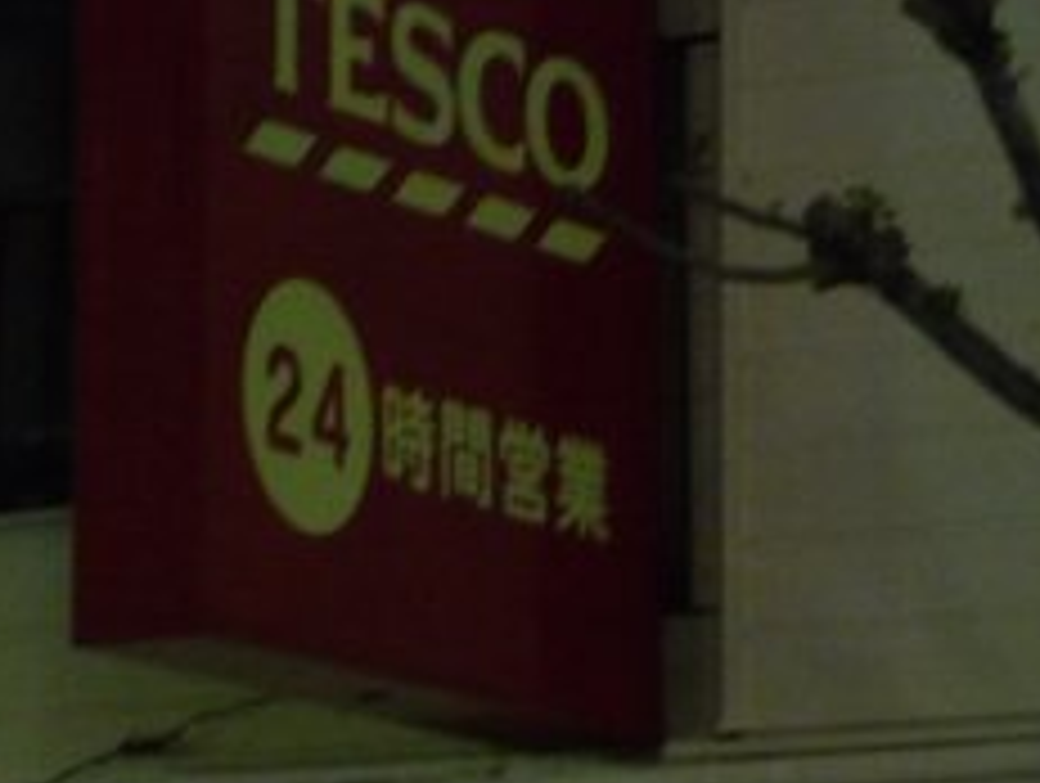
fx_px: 10351
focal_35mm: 344
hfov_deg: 5.7
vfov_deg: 4.3
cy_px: 234
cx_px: 297
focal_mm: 34.2
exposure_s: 1/8
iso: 800
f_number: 4.8
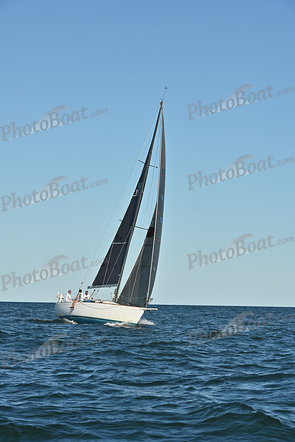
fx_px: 1474
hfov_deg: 11.4
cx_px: 148
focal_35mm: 120
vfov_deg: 17.1
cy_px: 221
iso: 320
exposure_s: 1/1250
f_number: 10
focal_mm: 120
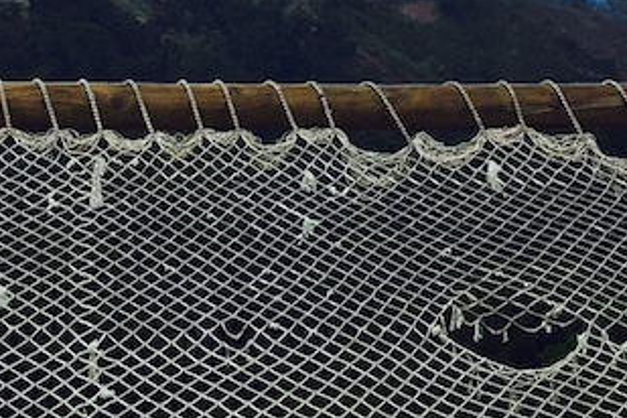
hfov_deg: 20.4
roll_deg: -2.4
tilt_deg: +1.0
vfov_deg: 12.5
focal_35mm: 100
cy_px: -341
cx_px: 304
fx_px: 1742
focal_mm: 4.15
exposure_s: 1/1799
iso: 32
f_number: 2.2
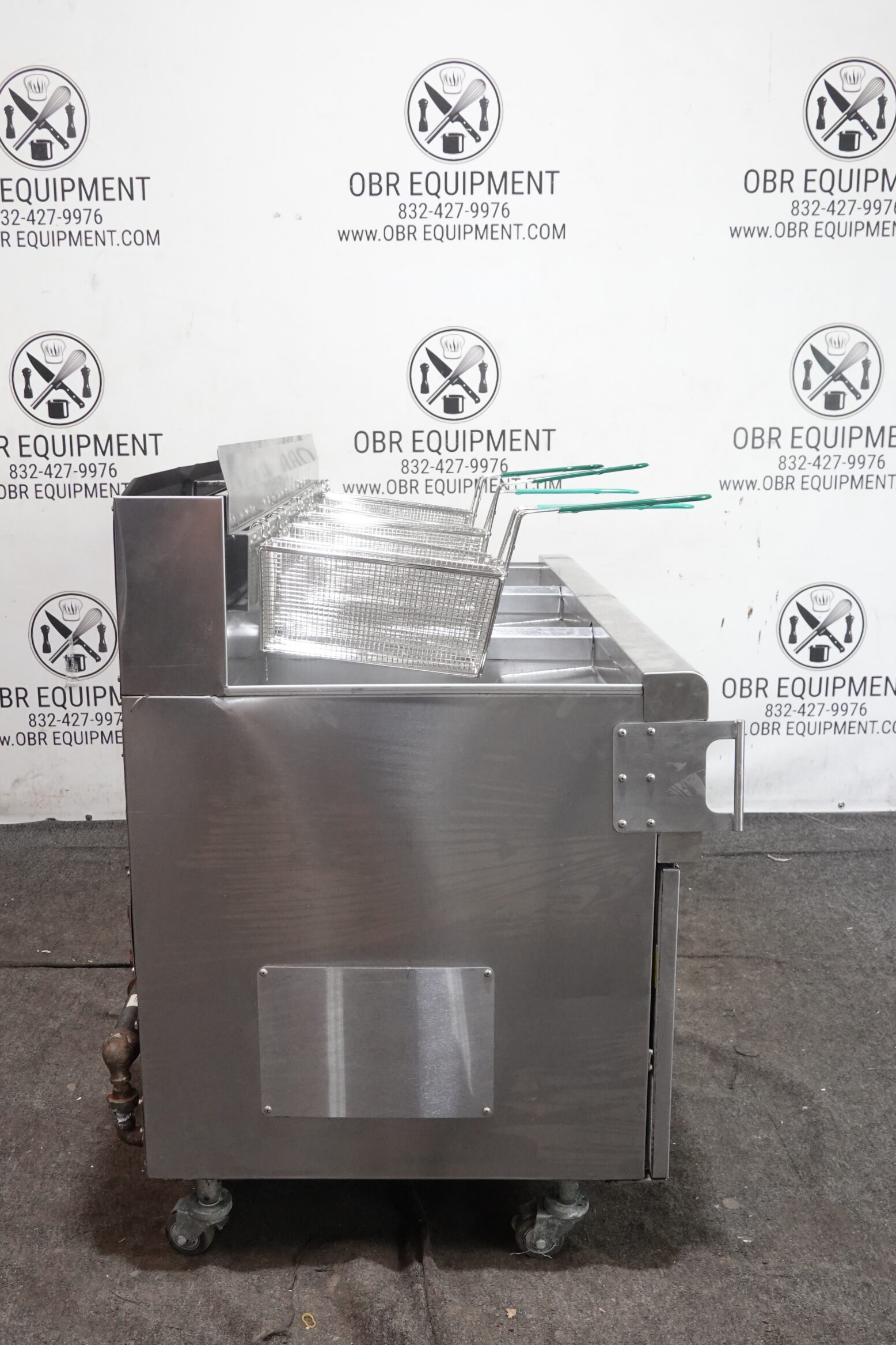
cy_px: 697
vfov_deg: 55.8
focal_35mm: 34
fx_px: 1269
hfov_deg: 38.9
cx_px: 418
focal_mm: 11.52
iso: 1000
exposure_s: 1/40
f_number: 3.5
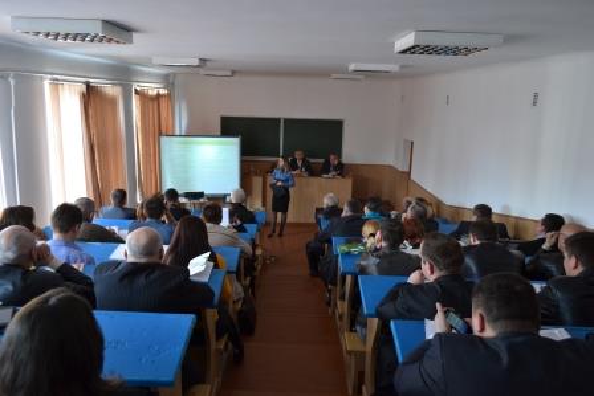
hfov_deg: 67.4
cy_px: 198
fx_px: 446
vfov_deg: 48.0
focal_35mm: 27
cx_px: 297
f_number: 3.5
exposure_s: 1/30
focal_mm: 18
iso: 400
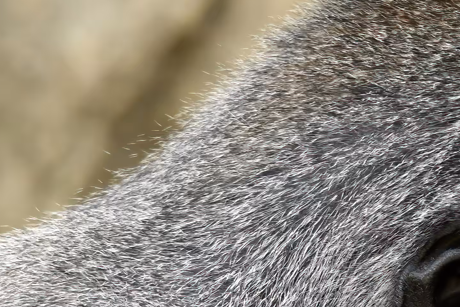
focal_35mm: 2318
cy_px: 409
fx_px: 29620
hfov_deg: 0.9
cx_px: 480
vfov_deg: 0.6
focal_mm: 400
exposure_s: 1/320
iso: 800
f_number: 6.3
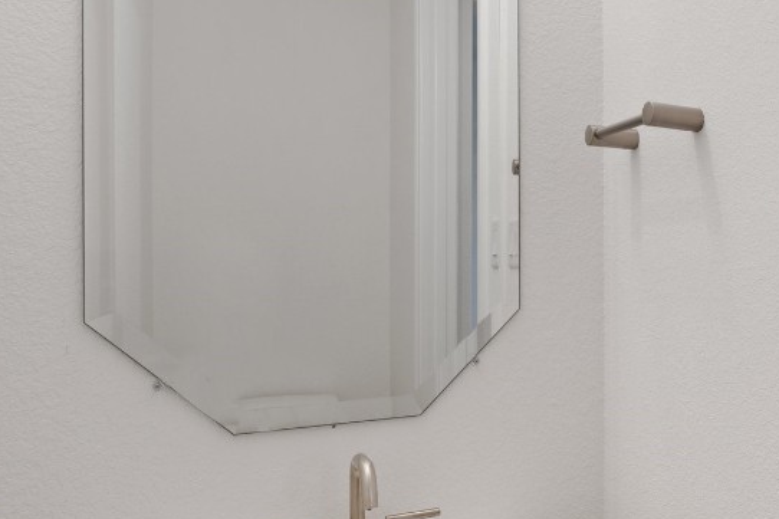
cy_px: 260
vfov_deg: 37.8
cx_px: 673
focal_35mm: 35
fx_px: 758
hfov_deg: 49.6
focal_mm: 16.5
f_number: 9
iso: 320
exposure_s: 1/2.5
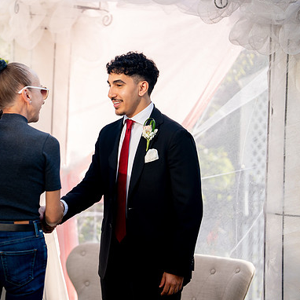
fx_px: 1265
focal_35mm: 129
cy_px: 151
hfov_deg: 13.5
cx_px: 78
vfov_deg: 13.5
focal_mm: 100
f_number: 2
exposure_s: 1/4000
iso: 320
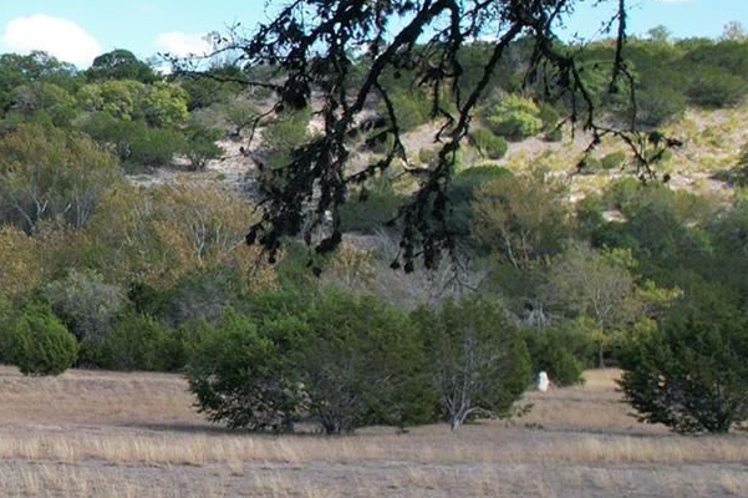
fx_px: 1557
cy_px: 204
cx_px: -473
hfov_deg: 21.2
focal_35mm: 75
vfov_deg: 18.1
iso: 100
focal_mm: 8.38
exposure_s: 1/800
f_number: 2.8
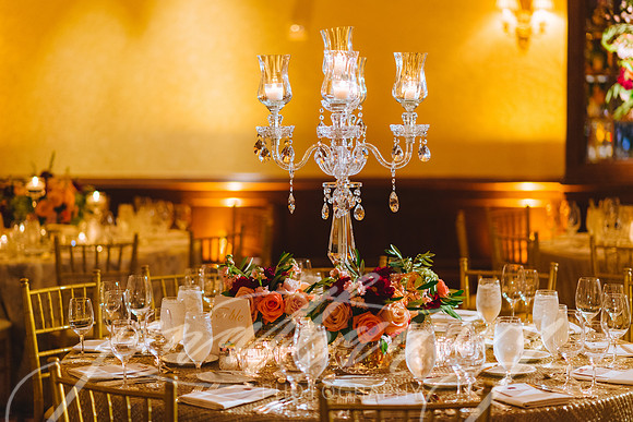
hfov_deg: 23.9
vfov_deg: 16.1
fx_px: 1495
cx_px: 316
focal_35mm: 85
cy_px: 211
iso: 1600
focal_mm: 85
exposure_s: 1/160
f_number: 2
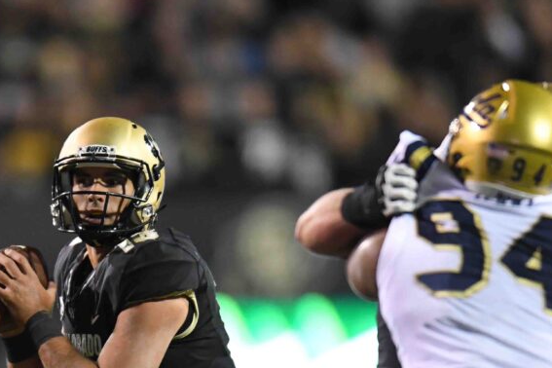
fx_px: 16605
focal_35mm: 1083
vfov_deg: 1.3
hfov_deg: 1.9
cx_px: 145
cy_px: 327
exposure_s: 1/2000
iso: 5000
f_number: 2.8
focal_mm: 400
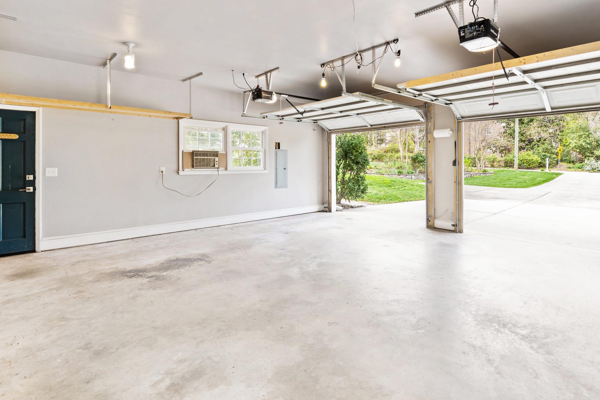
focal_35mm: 18
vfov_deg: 67.1
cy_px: 174
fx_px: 300
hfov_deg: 89.7
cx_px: 329
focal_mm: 10
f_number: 8
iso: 100
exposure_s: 1/3
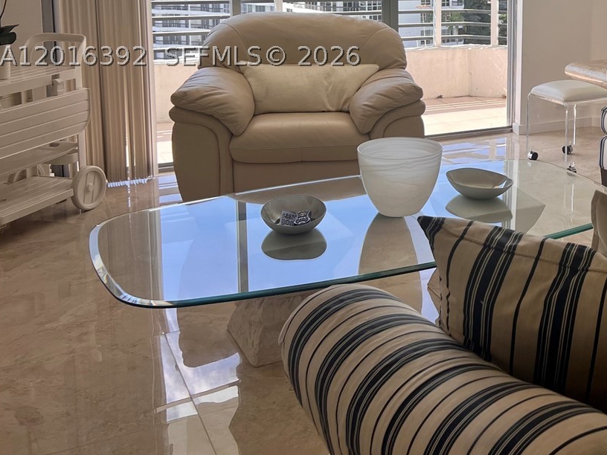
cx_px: 588
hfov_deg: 34.5
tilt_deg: -9.4
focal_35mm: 51
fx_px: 894
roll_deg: -1.0
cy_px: 56
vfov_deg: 27.6
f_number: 1.5
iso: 50
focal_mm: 5.7
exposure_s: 1/588
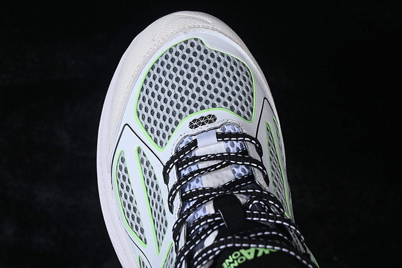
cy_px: 134
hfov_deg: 28.1
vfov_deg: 18.9
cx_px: 201
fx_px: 804
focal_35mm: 72
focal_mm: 48
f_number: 7.1
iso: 160
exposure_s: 1/80
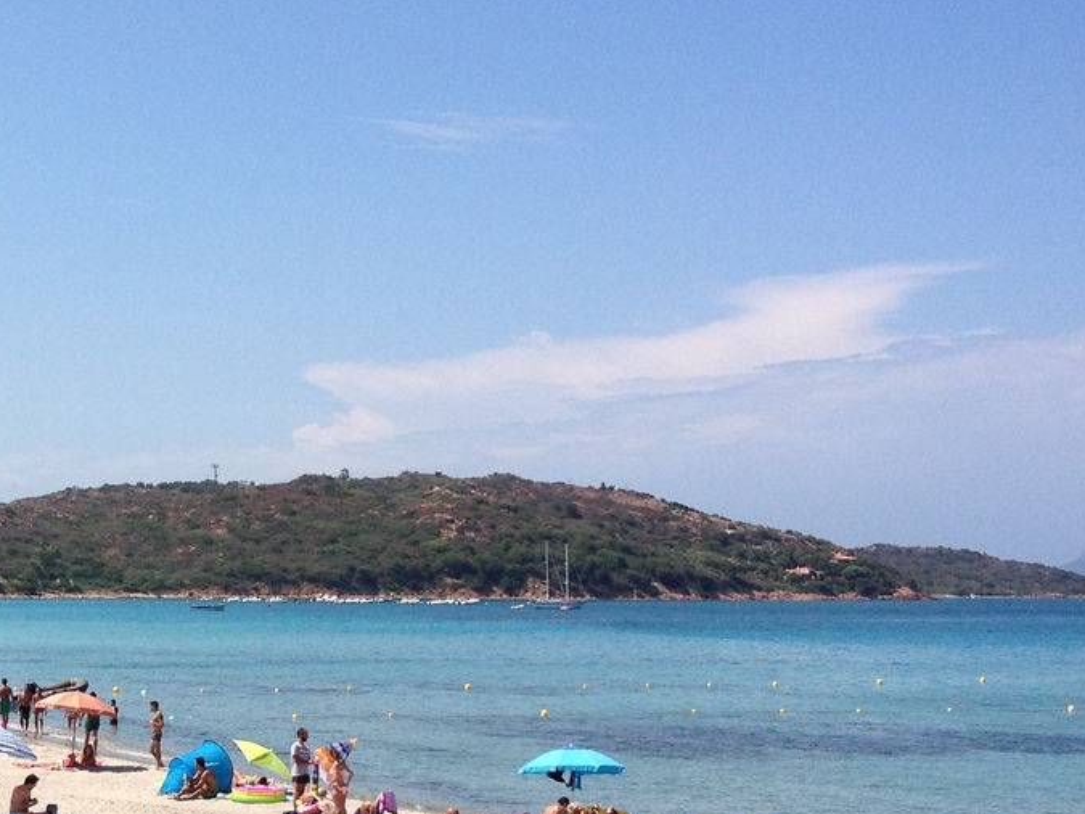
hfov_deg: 23.0
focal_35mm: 83
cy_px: 619
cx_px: 113
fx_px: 2601
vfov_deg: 17.7
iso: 50
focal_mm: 4.28
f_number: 2.4
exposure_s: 1/2404
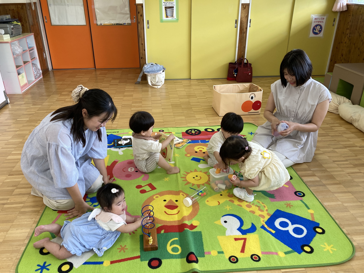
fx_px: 294
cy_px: 136
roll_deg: +0.7
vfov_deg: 49.7
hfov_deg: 63.4
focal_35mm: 28
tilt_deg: -24.8
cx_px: 182
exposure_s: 1/100
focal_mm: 3.99
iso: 80
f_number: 1.8
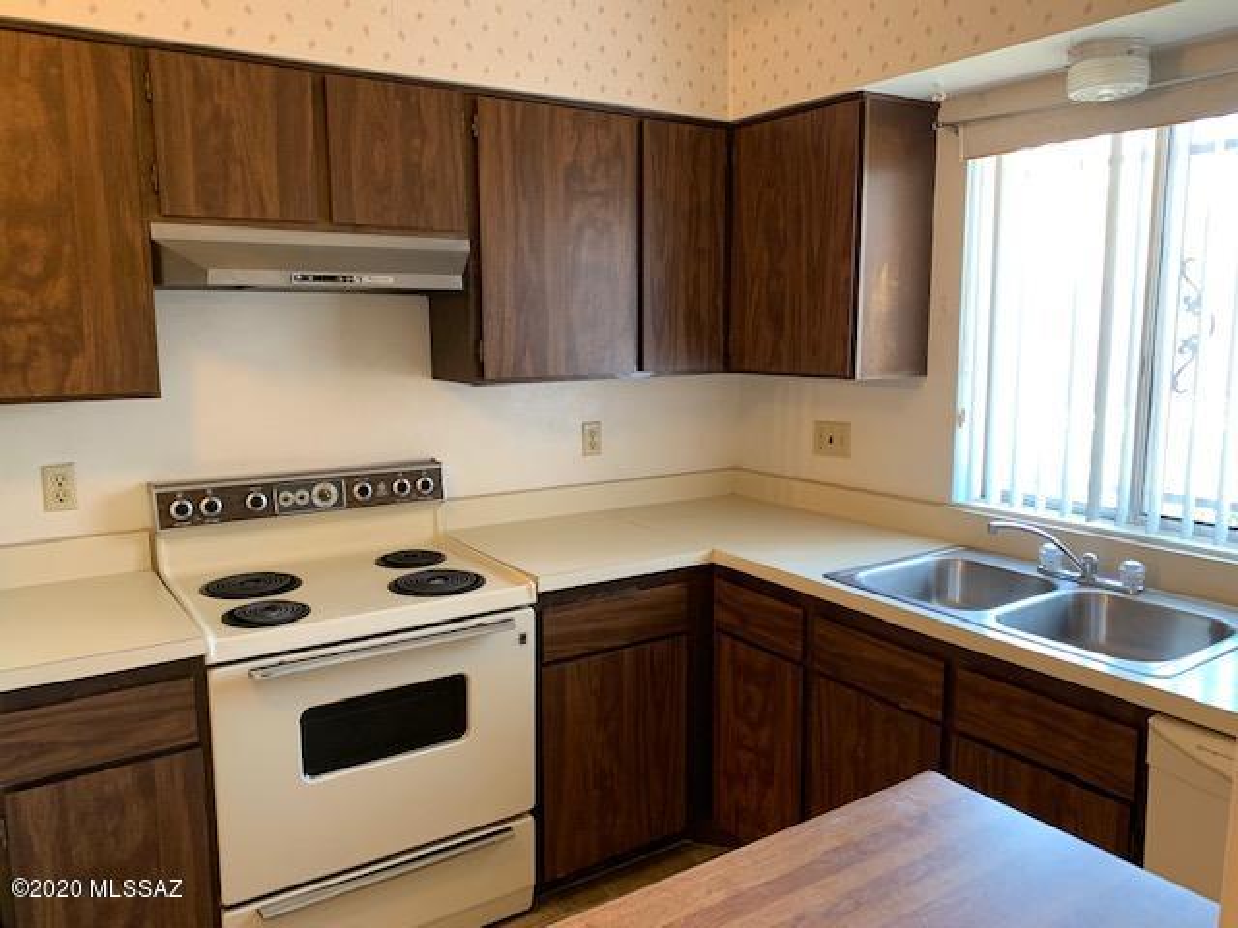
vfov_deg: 53.1
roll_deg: +0.3
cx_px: 619
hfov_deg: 67.3
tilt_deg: -8.9
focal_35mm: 26
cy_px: 464
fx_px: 930
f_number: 1.8
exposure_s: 1/60
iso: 200
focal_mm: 4.25
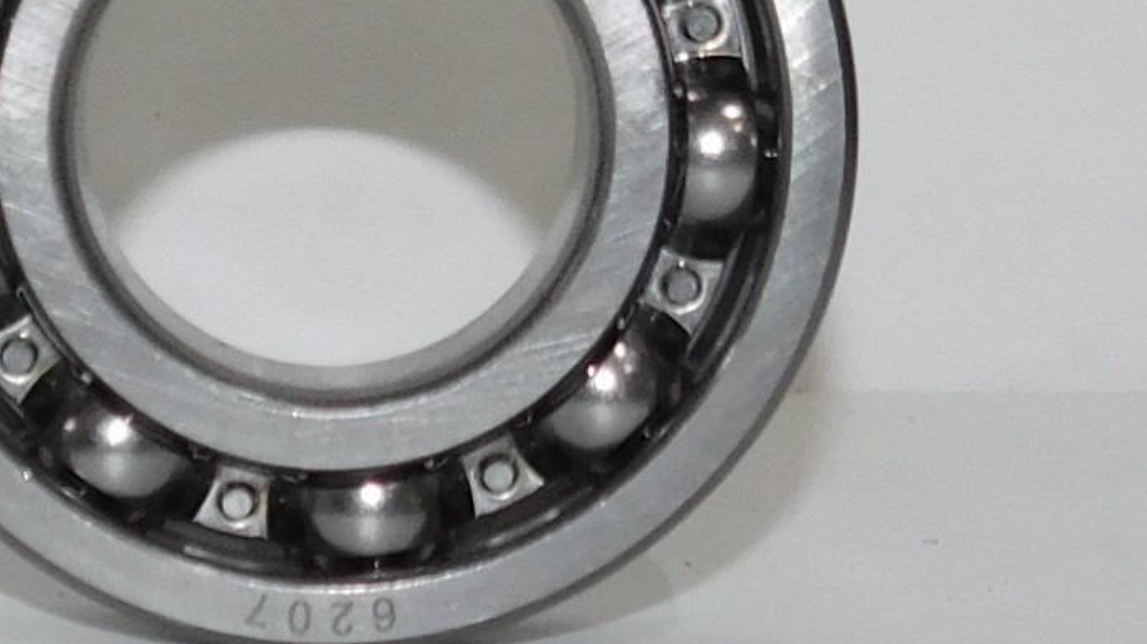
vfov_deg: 25.2
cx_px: 380
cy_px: 186
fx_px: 1429
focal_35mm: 47
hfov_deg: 43.1
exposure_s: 1/30
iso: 160
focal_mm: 4
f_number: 3
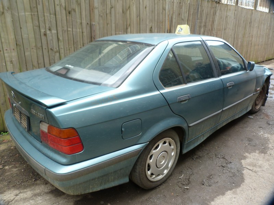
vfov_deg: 54.9
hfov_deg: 69.4
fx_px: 198
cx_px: 137
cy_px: 102
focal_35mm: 25
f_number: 2.8
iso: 80
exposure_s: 1/100
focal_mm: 4.5
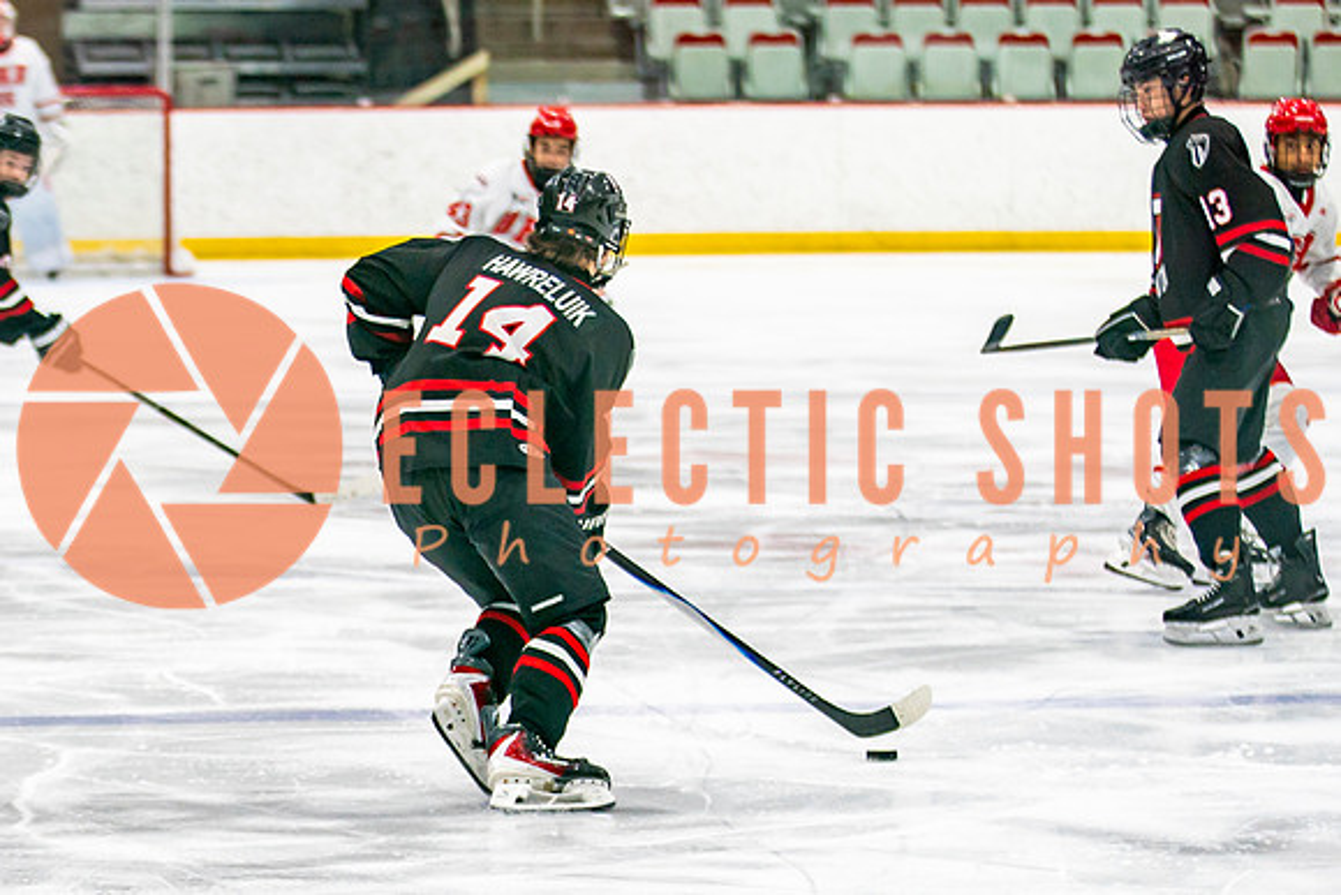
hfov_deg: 9.2
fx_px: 8331
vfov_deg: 6.1
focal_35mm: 224
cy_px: 573
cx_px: 200
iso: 500
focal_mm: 102
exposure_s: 1/640
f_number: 2.8
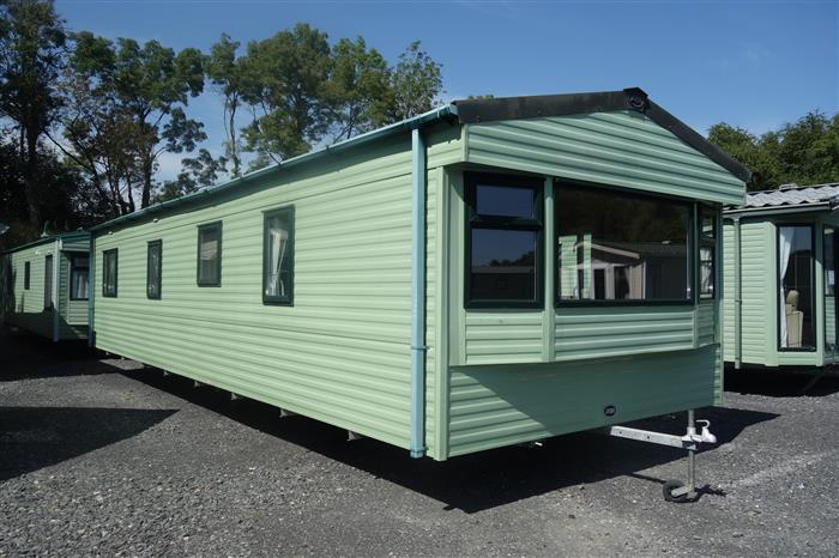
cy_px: 279
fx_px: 652
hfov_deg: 65.5
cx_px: 420
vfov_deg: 46.4
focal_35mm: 28
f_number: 5.6
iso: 160
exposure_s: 1/800
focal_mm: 10.4
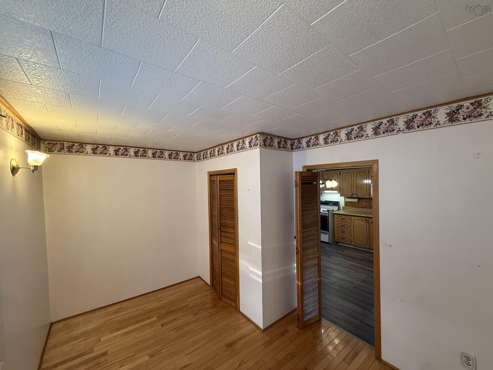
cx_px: 246
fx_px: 199
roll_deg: +1.1
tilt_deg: -0.9
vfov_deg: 85.7
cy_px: 185
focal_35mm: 14
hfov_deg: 102.1
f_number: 2.2
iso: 160
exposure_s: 1/60
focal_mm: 2.22
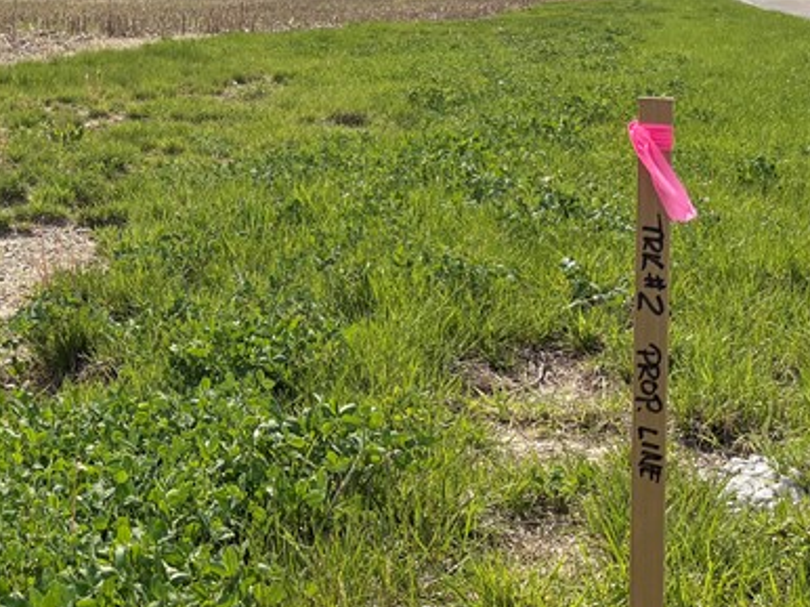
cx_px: 42
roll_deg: -0.8
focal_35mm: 69
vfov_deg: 21.0
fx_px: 1614
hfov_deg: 26.9
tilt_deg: -3.3
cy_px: 97
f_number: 1.6
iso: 50
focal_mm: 5.96
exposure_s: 1/4950
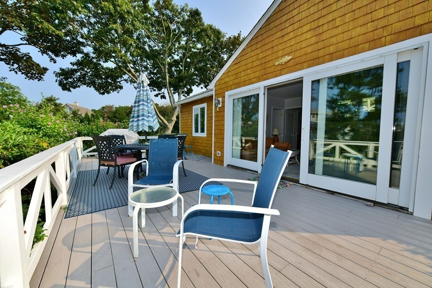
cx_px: 216
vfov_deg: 81.2
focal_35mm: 14
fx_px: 168
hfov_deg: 104.2
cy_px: 144
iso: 250
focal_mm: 14
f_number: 6.3
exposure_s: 1/640
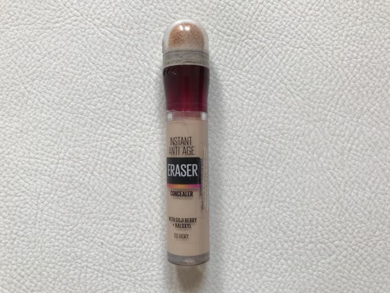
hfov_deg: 63.4
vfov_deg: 49.8
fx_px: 316
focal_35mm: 28
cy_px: 146
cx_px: 195
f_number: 1.8
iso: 25
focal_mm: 3.99
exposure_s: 1/100
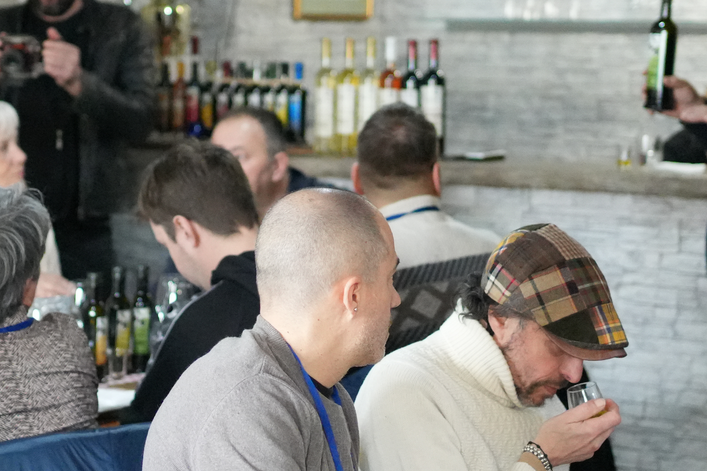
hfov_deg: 18.4
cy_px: 212
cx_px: 263
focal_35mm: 111
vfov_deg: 12.3
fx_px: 2181
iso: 6400
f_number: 1.8
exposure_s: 1/1250
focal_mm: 35
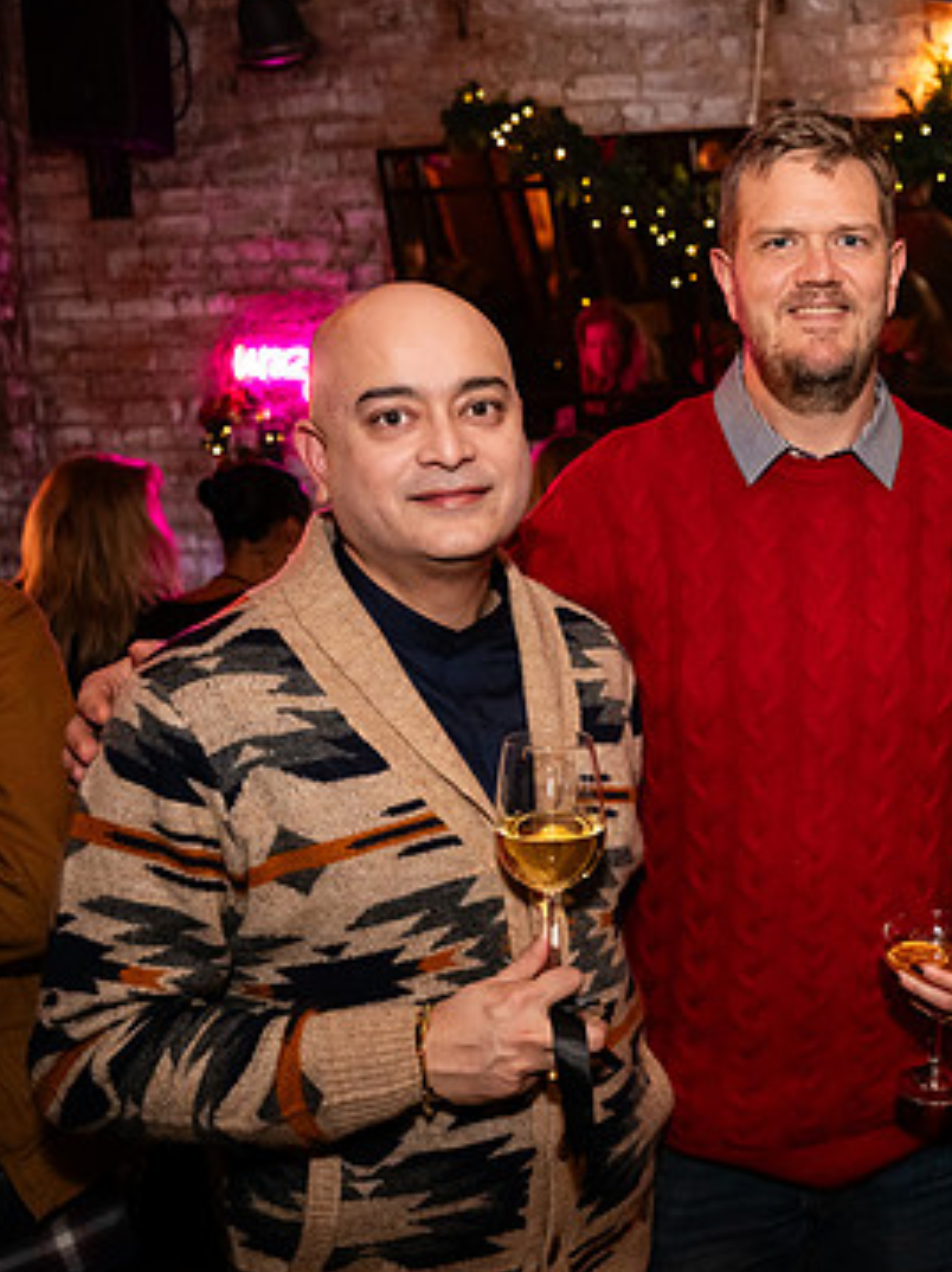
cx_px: 831
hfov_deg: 34.2
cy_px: 666
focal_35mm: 40
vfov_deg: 46.8
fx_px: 1469
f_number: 3.2
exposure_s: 1/100
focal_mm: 24
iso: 3200
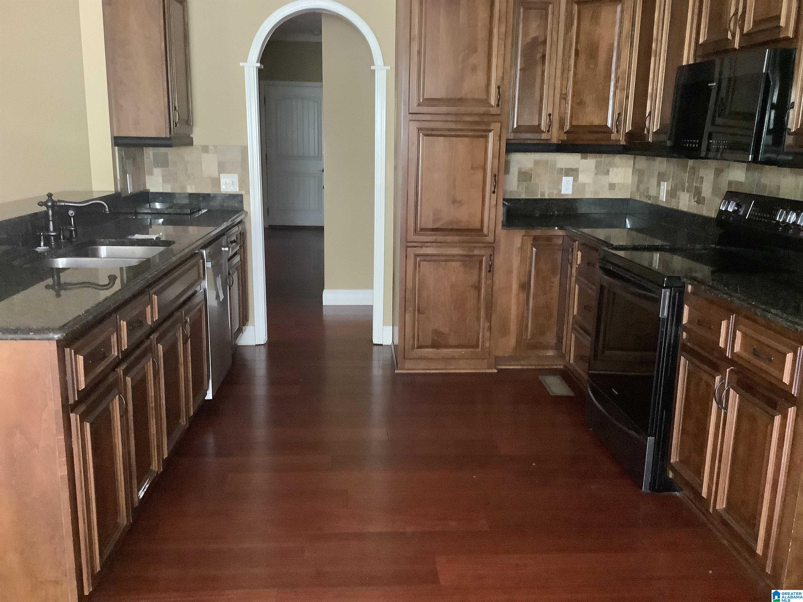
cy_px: 301
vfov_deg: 45.4
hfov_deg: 58.4
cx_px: 402
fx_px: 719
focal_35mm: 31
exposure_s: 1/20
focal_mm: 3.3
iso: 640
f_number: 2.4
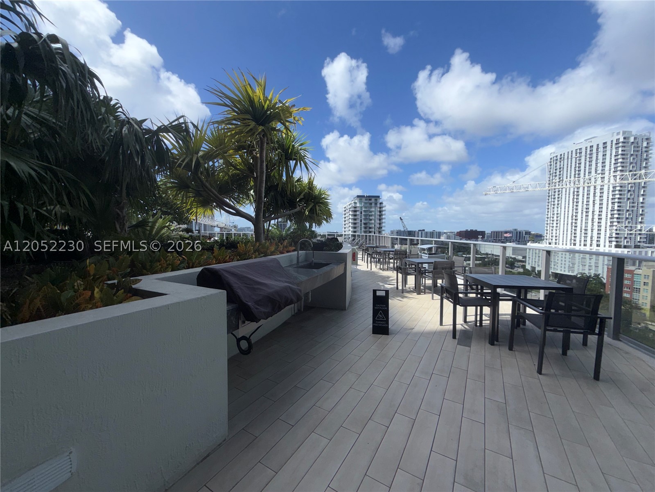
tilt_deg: -2.8
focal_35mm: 14
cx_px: 328
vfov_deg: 85.7
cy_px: 246
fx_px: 265
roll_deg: +0.0
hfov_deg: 102.1
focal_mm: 2.22
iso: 16
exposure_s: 1/1795
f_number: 2.2
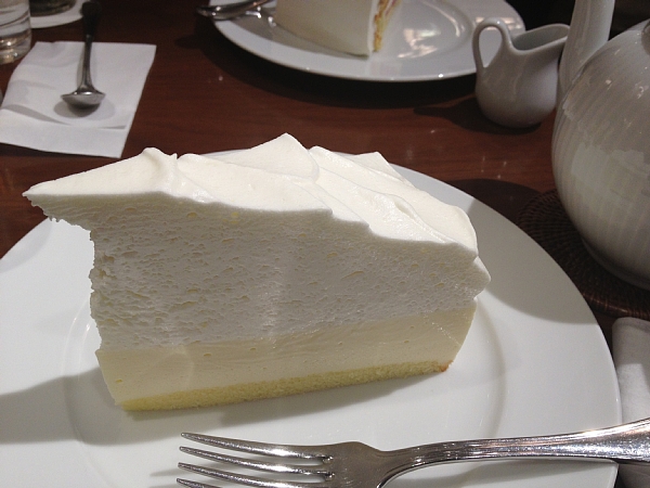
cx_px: 325
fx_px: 657
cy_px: 244
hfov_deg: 52.6
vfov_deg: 40.7
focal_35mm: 35
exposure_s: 1/120
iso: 64
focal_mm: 4.28
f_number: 2.4
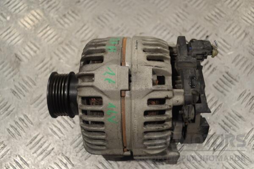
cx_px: 127
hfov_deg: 49.6
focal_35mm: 39
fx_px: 275
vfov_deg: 34.2
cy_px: 84
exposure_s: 1/50
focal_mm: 26
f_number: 4.2
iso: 100
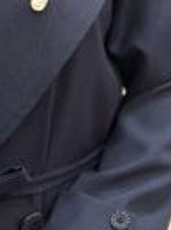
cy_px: 57
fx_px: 978
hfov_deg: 9.9
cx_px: -28
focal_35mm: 148
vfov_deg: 13.3
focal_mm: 6.86
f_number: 1.78
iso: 320
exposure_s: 1/50
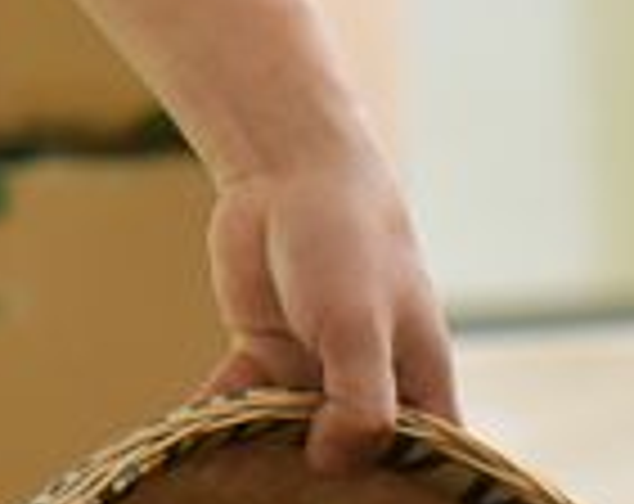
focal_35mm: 681
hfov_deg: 2.9
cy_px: 450
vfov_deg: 2.3
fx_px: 12743
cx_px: 288
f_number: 2.8
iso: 500
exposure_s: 1/40
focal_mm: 85
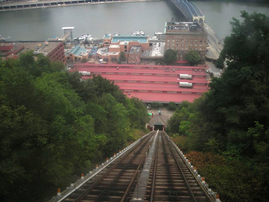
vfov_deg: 40.7
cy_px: 101
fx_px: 272
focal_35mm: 35
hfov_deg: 52.6
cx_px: 134
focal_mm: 5.7
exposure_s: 1/254
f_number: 5.7
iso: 50
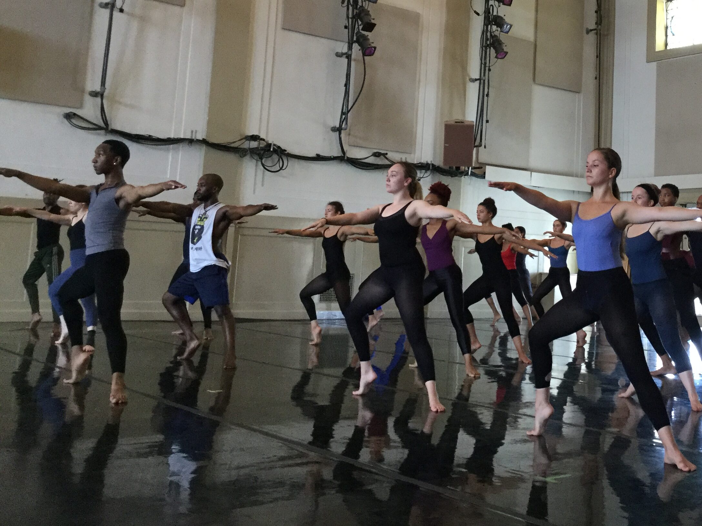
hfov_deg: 58.4
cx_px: 351
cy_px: 263
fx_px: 629
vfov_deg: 45.4
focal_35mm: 31
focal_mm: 3.3
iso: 125
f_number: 2.4
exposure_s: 1/30
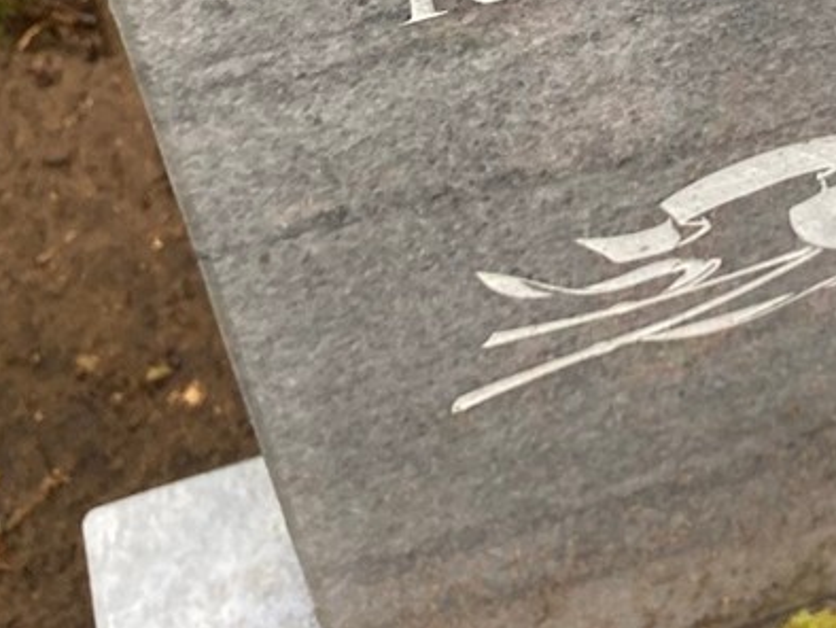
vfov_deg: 13.9
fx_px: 2296
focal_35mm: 95
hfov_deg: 19.5
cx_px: 993
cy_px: -499
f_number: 1.8
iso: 50
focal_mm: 4.25
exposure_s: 1/122
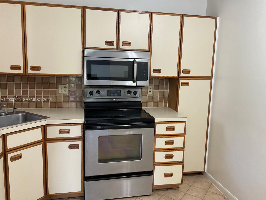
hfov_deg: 61.7
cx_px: 133
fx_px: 223
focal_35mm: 29
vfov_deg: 48.2
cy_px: 100
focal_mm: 3
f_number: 1.8
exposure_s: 1/60
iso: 80
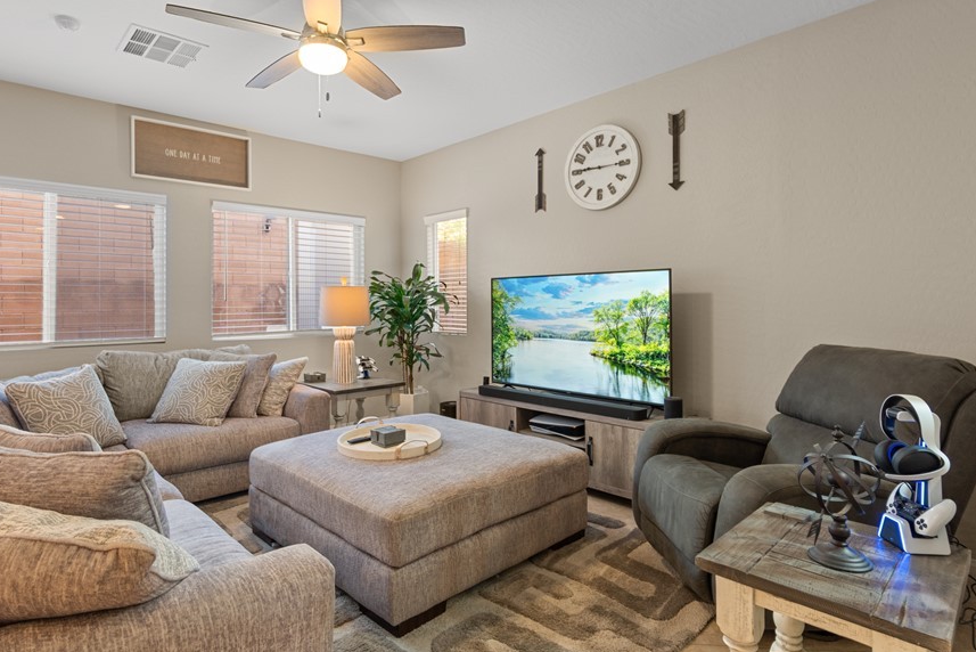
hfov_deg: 86.6
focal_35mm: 19
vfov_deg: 64.5
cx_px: 436
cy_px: 303
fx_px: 515
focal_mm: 10
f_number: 4
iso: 400
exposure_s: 1/6
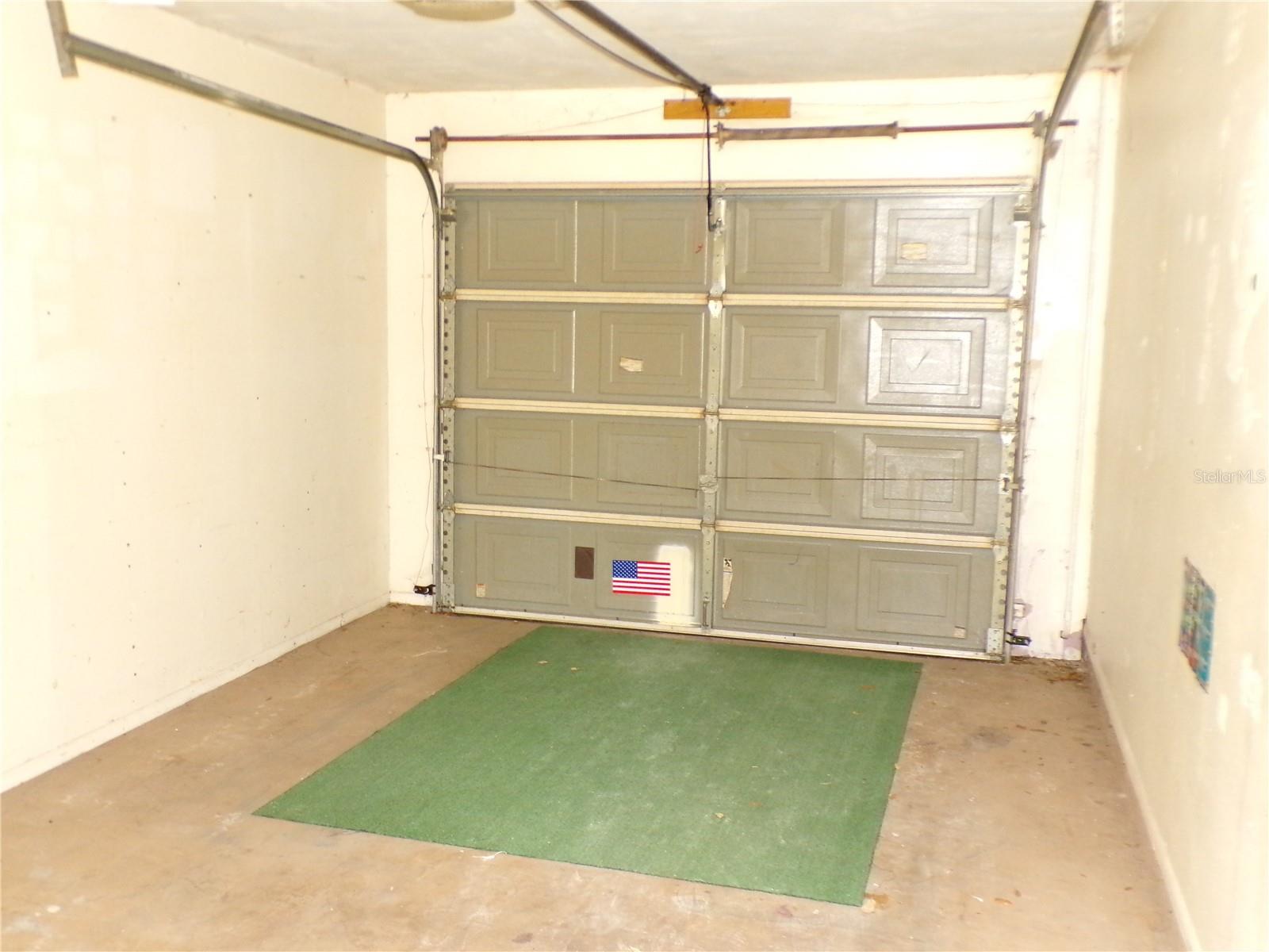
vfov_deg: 44.2
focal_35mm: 32
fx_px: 1173
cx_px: 634
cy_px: 476
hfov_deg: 56.8
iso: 800
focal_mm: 5.8
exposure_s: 1/34
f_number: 3.2
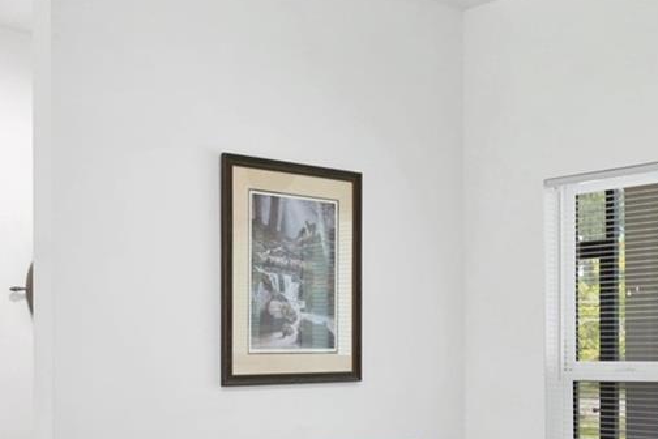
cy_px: 332
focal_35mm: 54
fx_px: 987
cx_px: 354
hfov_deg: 36.9
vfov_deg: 24.8
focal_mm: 17
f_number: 8
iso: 800
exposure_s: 1/1000
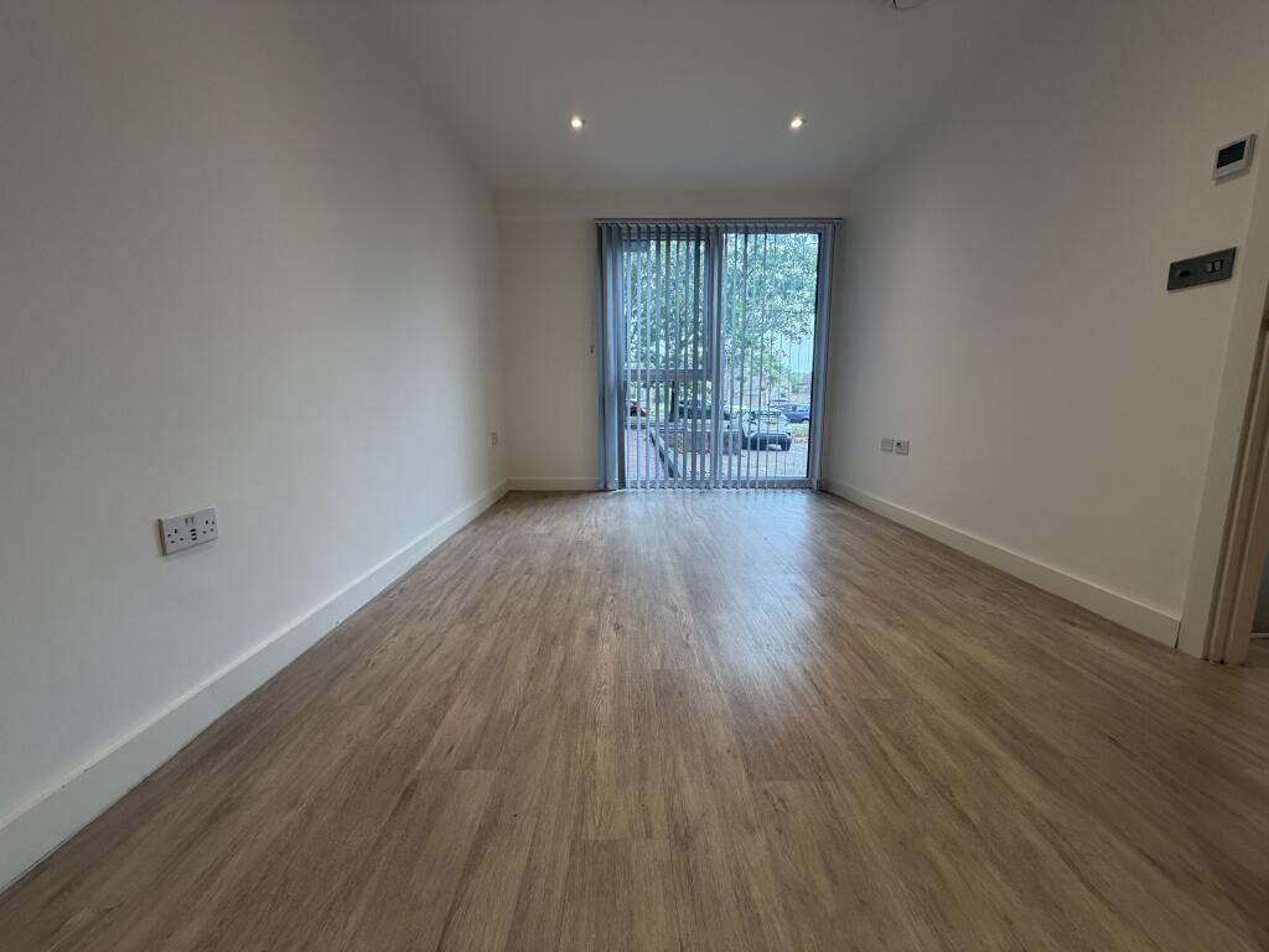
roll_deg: -0.4
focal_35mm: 14
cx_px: 634
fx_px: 513
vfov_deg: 85.7
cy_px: 476
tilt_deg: -8.9
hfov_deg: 102.1
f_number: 2.2
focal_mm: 2.22
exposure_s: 1/100
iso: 200
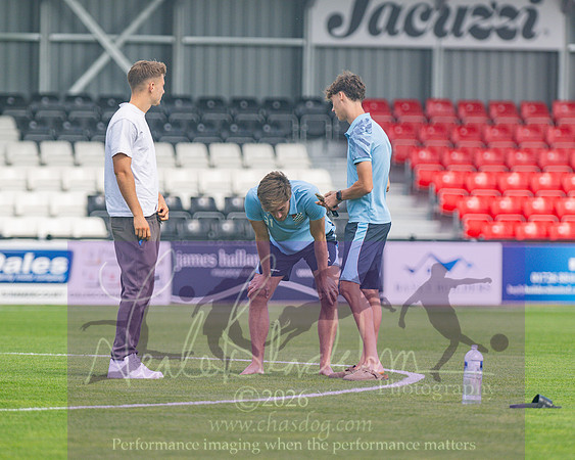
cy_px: 230
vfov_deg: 3.8
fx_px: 6887
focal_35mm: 405
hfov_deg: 4.8
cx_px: 249
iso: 400
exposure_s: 1/2500
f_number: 4
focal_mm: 300
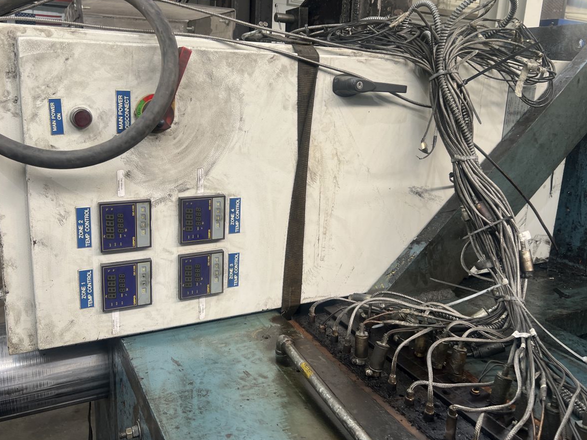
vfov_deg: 45.4
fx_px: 526
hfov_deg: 58.3
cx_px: 274
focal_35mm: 31
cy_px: 193
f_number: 1.5
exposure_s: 1/121
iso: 64
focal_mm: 5.7
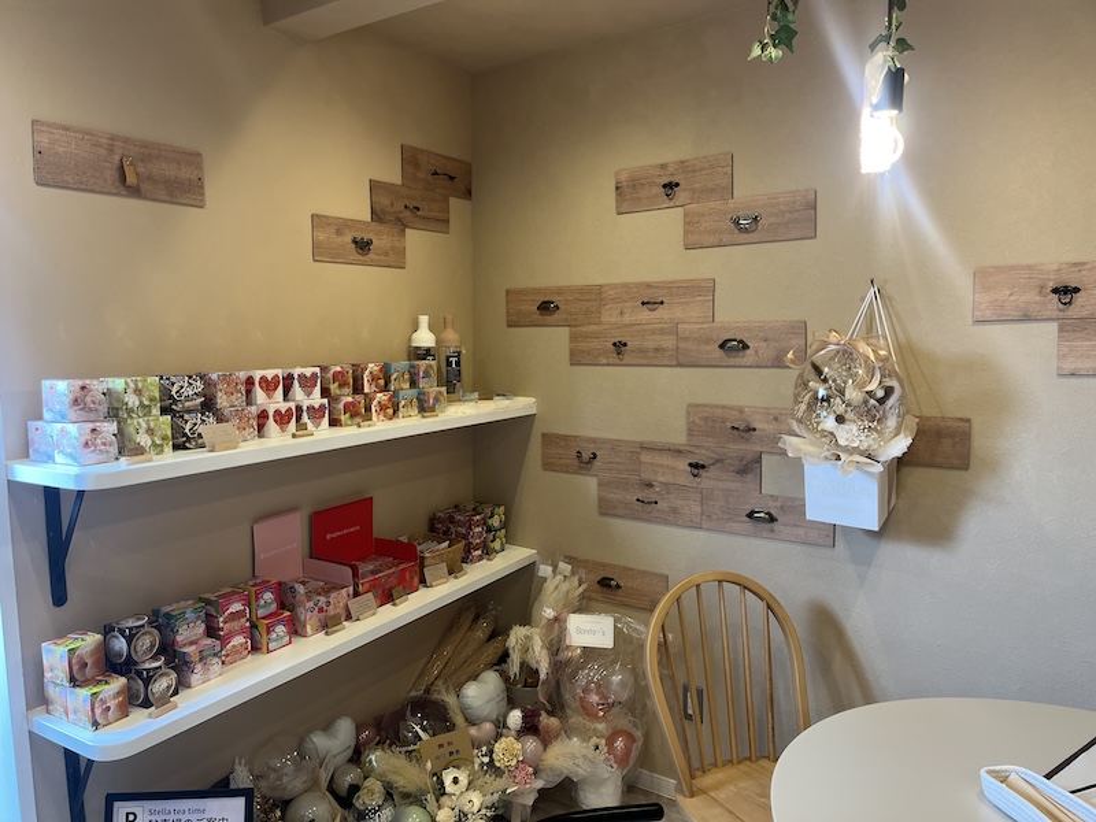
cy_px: 411
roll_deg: +0.0
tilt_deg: -6.7
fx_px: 823
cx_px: 548
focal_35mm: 26
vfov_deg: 53.1
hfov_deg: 67.3
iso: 125
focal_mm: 5.1
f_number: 1.6
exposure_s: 1/120
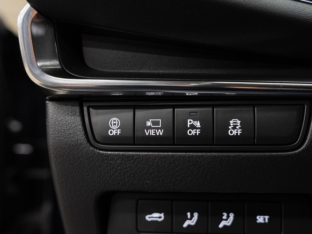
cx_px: 153
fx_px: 356
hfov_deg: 47.3
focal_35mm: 39
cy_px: 134
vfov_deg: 36.3
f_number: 3.5
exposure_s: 1/40
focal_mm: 29.4
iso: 1000
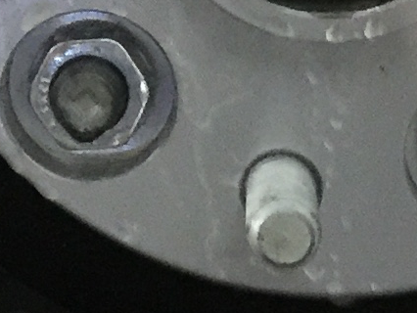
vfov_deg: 6.5
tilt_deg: -5.6
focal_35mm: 222
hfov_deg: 8.9
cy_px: -284
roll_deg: +0.7
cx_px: 95
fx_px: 2676
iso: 200
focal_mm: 4.15
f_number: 2.2
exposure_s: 1/8
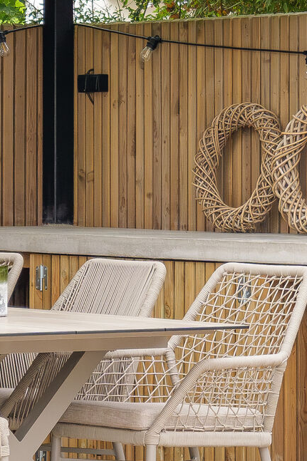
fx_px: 3417
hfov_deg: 5.1
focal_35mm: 267
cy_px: 120
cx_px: 22
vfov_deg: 7.7
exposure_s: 1/250
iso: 800
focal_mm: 60
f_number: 5.6
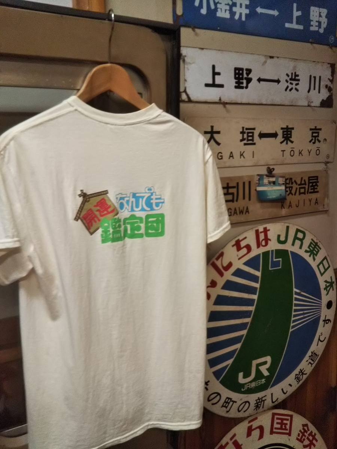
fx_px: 389
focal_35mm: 30
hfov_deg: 46.8
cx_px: 168
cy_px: 224
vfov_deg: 60.0
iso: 160
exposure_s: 1/33
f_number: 2.2
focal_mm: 4
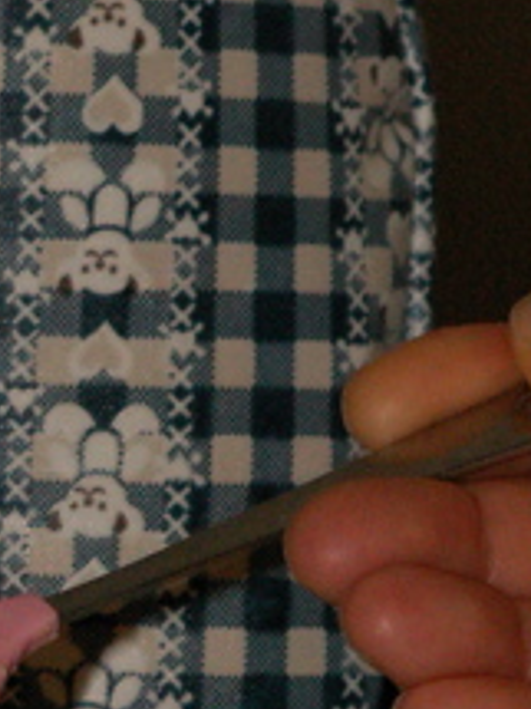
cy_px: 1011
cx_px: -463
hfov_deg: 2.9
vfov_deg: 3.9
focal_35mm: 507
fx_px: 10380
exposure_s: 1/40
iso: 160
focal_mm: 20.85
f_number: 4
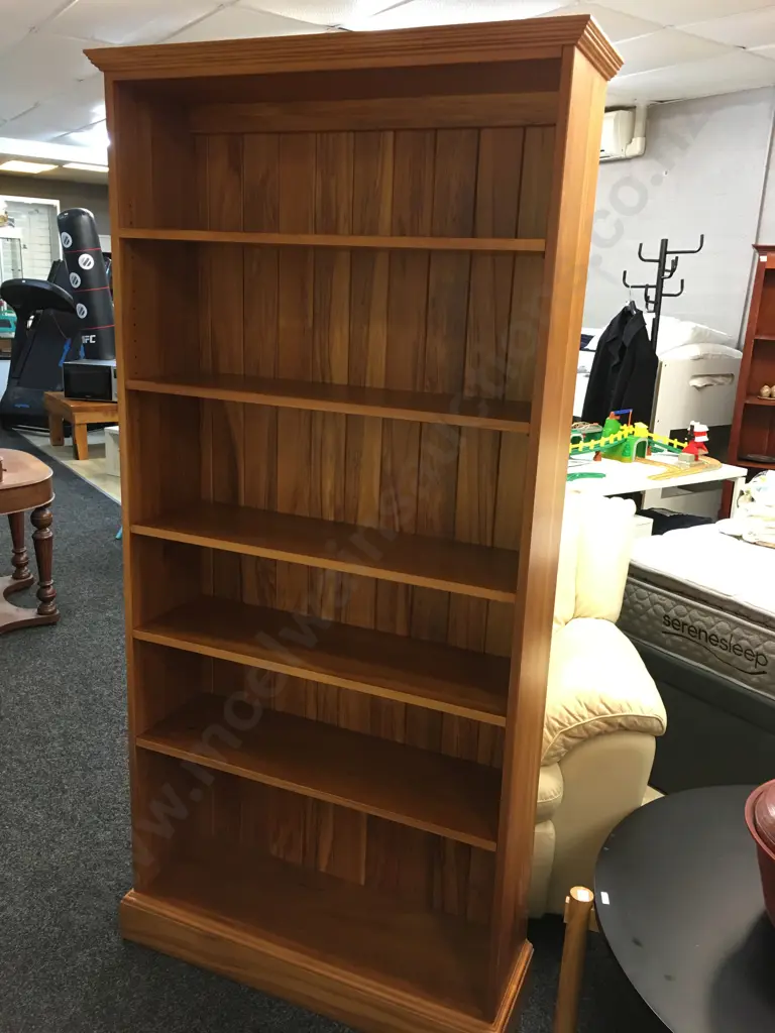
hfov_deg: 48.2
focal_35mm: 29
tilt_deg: -13.5
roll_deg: -2.9
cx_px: 388
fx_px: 866
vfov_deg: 61.7
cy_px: 516
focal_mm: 4.15
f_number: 2.2
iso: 80
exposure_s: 1/17
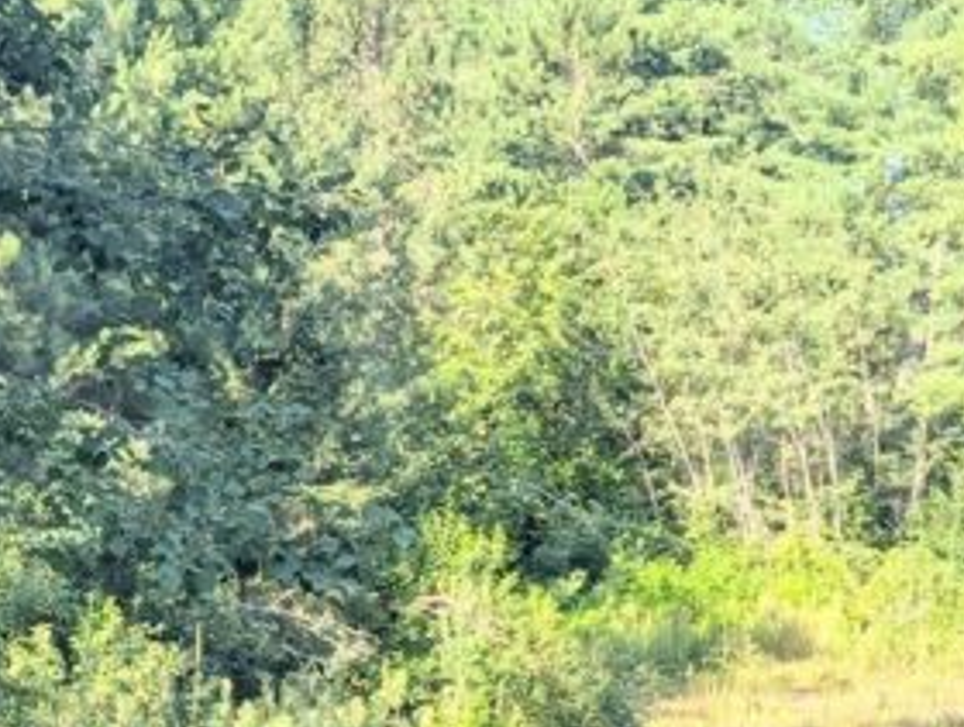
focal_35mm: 91
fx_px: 2539
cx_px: 5
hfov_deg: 20.8
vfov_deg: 15.3
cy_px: 1010
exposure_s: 1/323
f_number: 1.68
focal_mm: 6.9
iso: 20
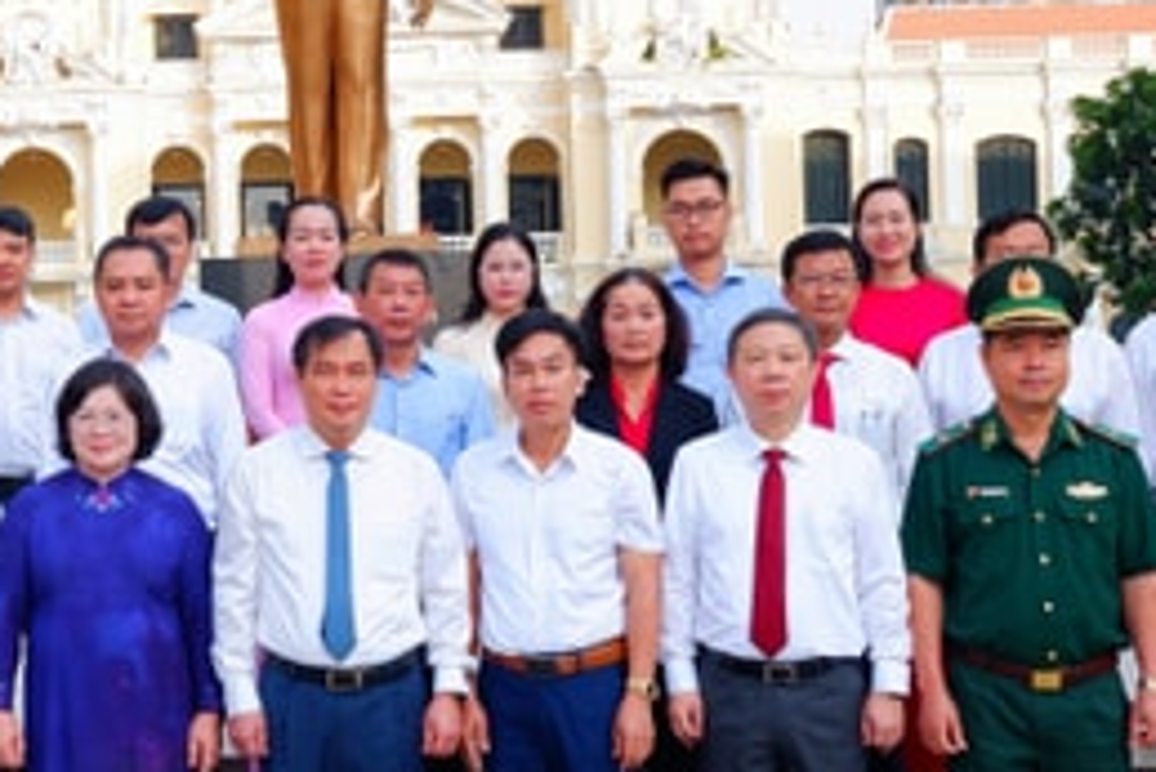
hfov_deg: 26.5
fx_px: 2410
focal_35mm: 75
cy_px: 183
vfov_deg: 18.1
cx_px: 245
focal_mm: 24.7
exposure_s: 1/160
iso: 200
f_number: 6.4
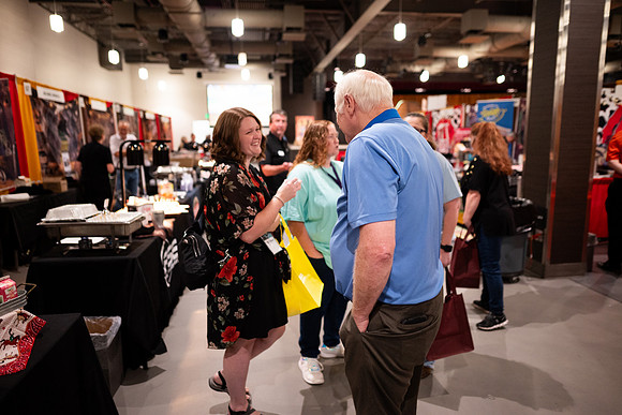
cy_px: 208
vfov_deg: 53.2
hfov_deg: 73.7
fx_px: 415
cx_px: 311
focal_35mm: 24
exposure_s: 1/200
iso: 1250
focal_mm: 24
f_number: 1.8
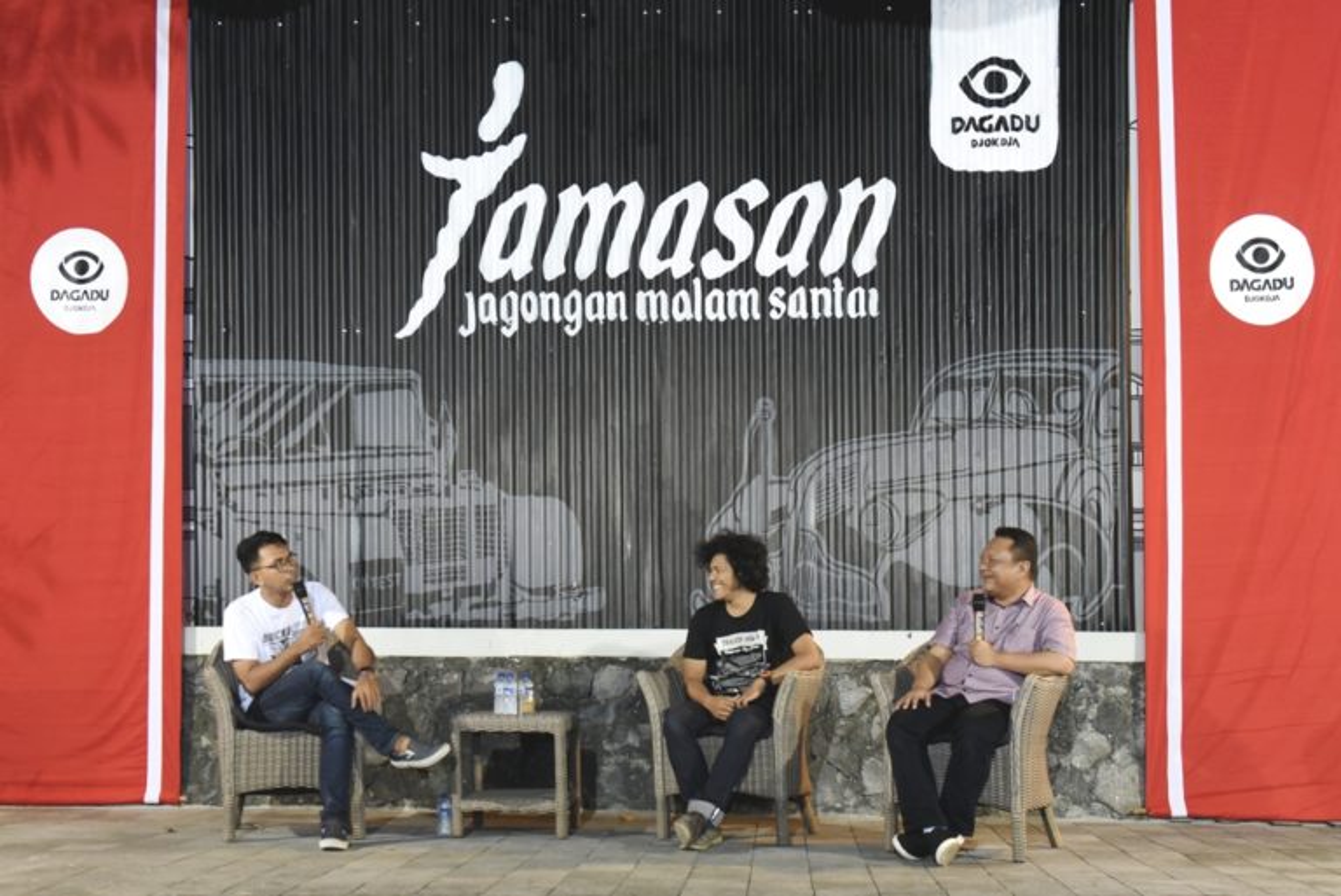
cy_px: 448
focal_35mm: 36
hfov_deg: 53.1
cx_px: 670
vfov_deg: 36.9
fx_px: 1342
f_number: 2.8
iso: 4000
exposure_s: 1/40
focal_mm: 36
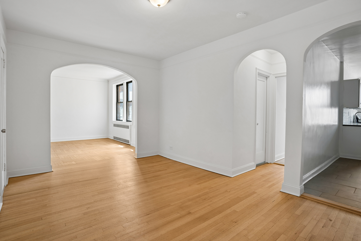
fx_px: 181
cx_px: 179
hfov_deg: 90.0
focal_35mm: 18
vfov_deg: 67.4
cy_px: 115
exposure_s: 1/8
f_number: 8
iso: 100
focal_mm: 17
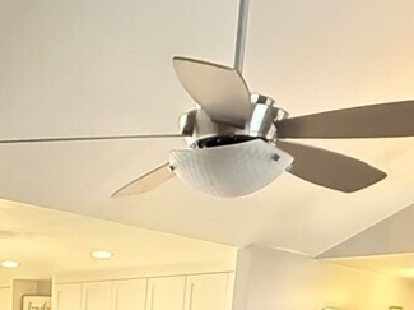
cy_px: 607
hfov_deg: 27.0
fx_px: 824
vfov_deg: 16.5
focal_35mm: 69
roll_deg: -1.9
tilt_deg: -16.4
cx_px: 28
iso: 1600
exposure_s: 1/30
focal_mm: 2.22
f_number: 2.2
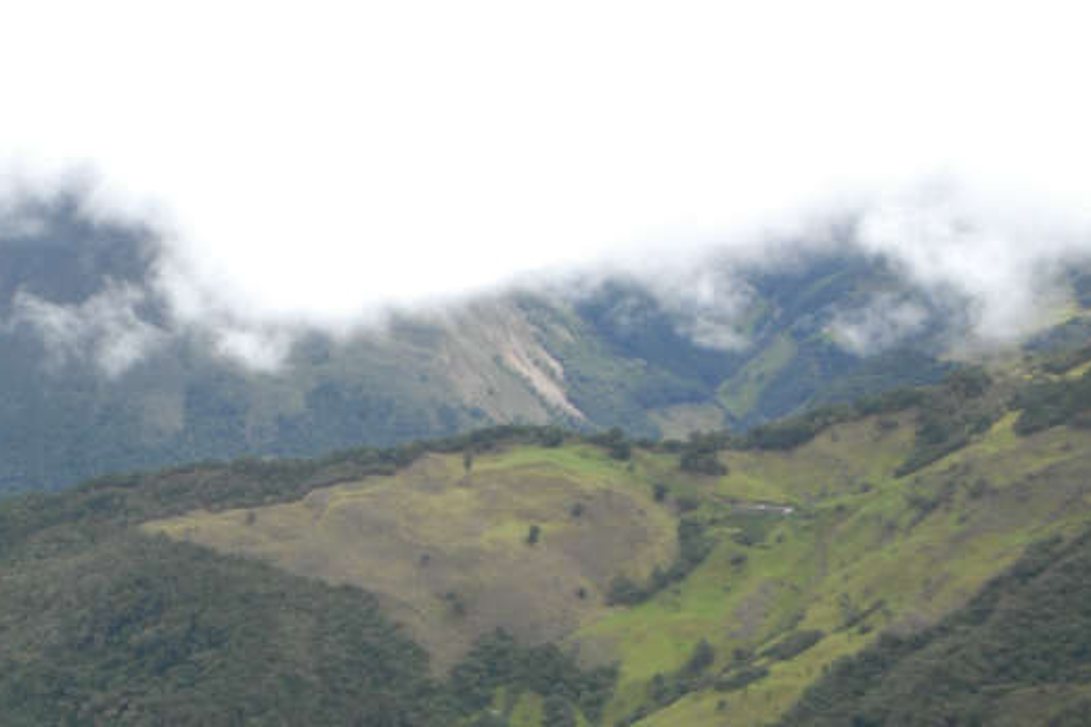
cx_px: 119
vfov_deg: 15.9
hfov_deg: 23.3
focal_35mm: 85
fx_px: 2575
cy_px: 625
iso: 200
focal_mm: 30
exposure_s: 1/1600
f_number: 2.8
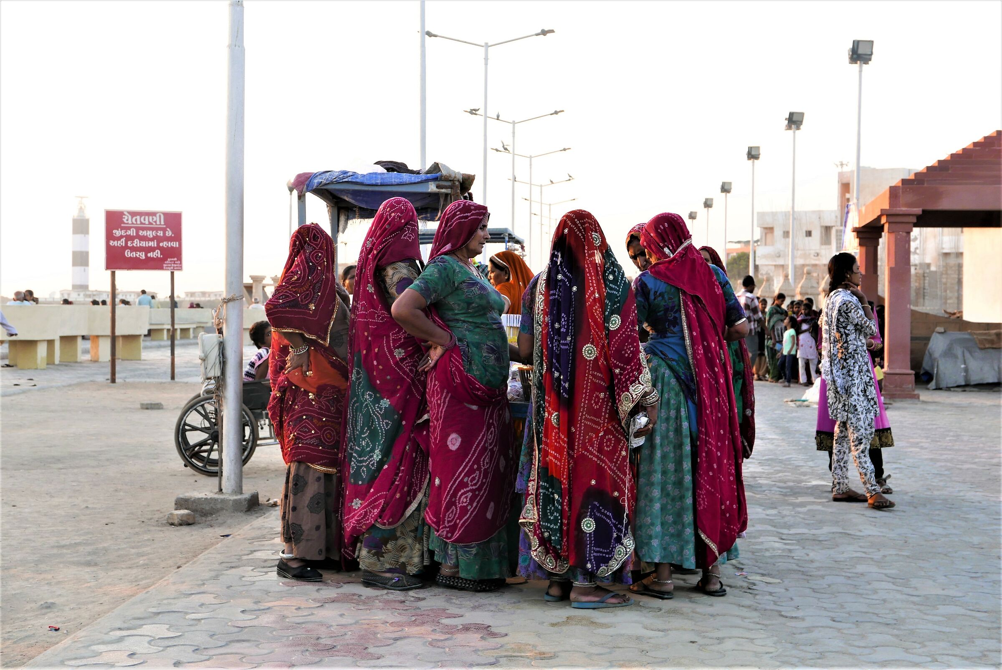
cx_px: 501
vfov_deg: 23.4
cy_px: 335
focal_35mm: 58
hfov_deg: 34.5
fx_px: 1615
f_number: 4
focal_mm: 26.3
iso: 200
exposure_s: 1/200
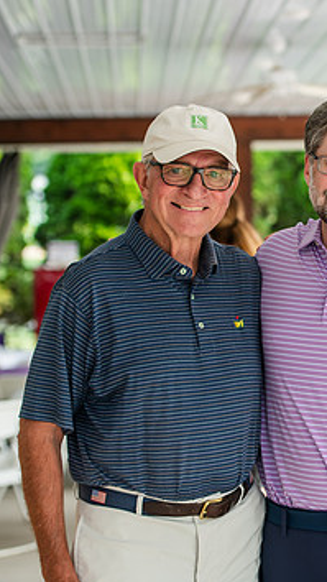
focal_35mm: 120
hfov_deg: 10.0
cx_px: 343
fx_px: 1851
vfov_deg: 17.9
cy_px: 279
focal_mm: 70
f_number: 3.5
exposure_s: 1/250
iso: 125
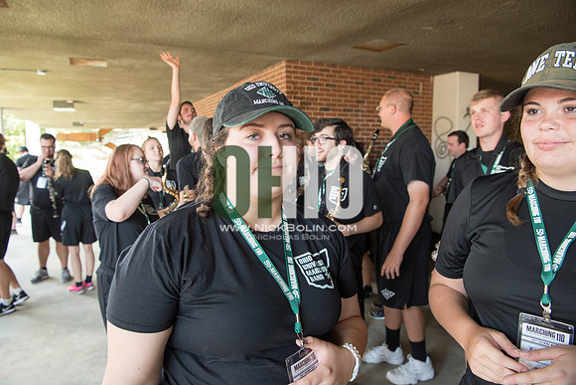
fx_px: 384
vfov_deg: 53.2
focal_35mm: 24
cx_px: 288
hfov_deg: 73.7
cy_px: 192
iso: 640
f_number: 5
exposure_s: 1/60
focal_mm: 24
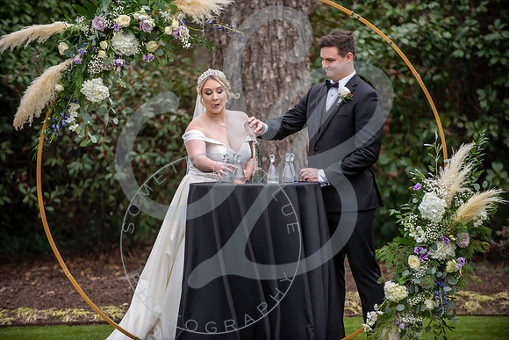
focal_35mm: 200
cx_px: 254
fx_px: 2828
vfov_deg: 6.9
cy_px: 170
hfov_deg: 10.3
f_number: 2.8
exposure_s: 1/640
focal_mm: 200
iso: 640
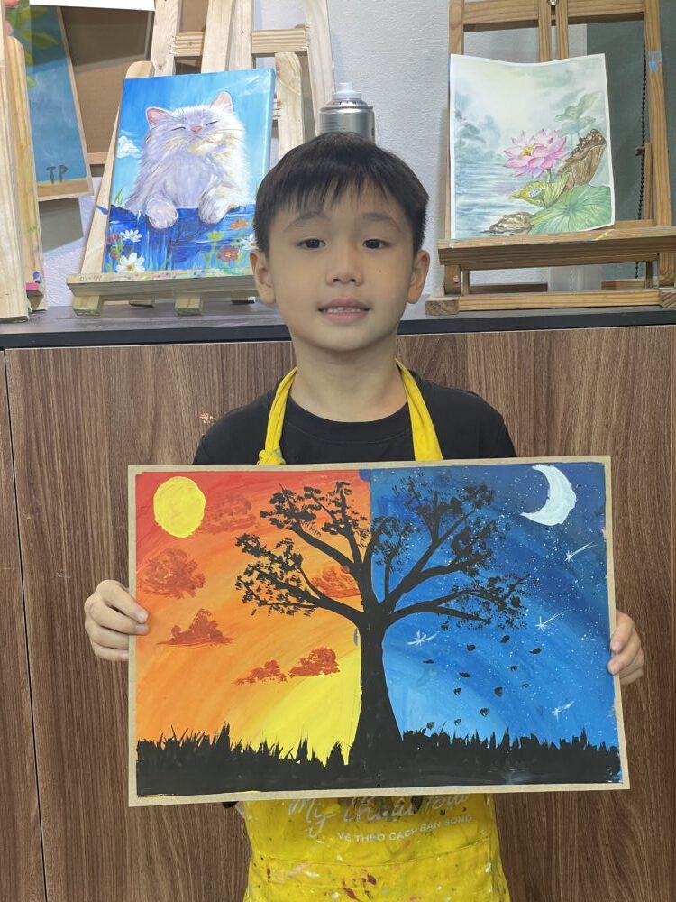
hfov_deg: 28.0
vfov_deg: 36.8
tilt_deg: -9.1
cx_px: 338
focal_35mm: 52
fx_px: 1354
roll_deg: +2.2
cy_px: 451
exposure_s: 1/50
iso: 125
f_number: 2
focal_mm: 6
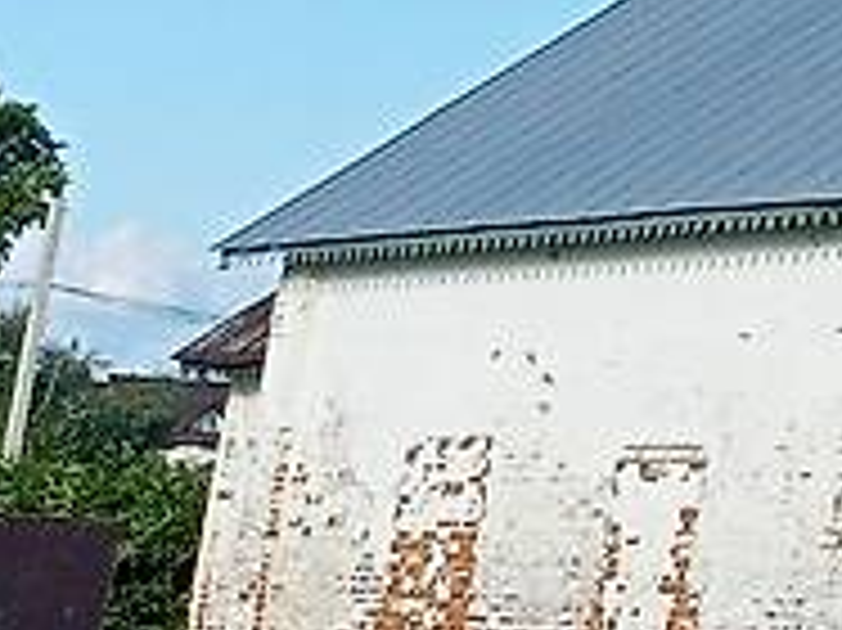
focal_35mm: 180
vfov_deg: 7.7
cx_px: 2179
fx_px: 4376
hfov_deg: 9.5
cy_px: -860
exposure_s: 1/2227
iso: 112
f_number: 1.8
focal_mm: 4.69
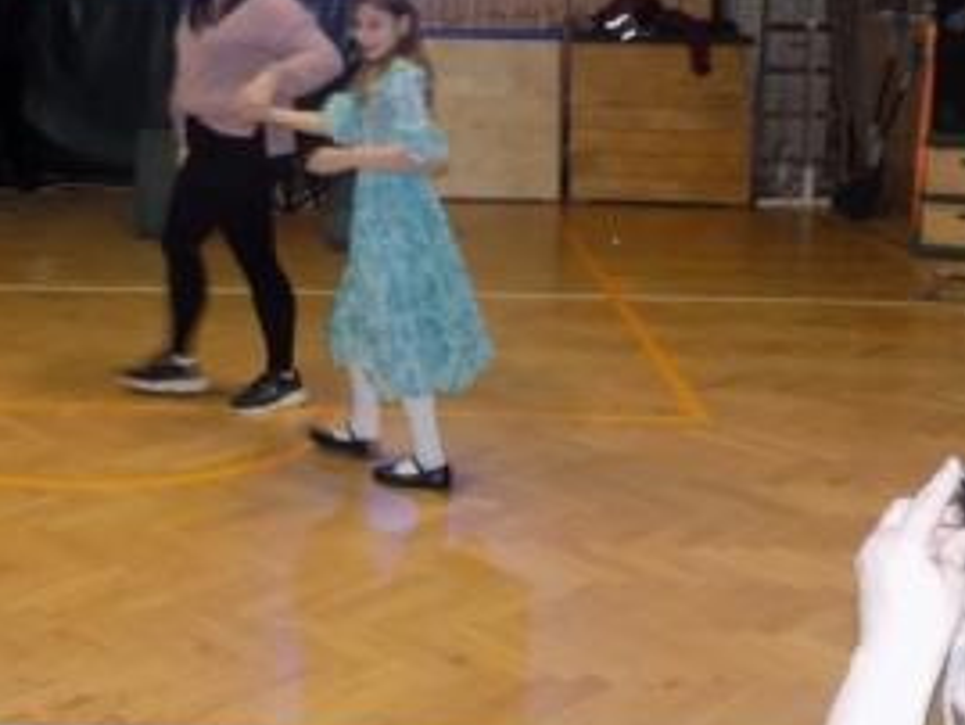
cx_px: 276
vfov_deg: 28.6
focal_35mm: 50
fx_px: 1394
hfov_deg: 37.5
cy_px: 158
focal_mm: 5.3
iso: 360
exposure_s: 1/30
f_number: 3.3
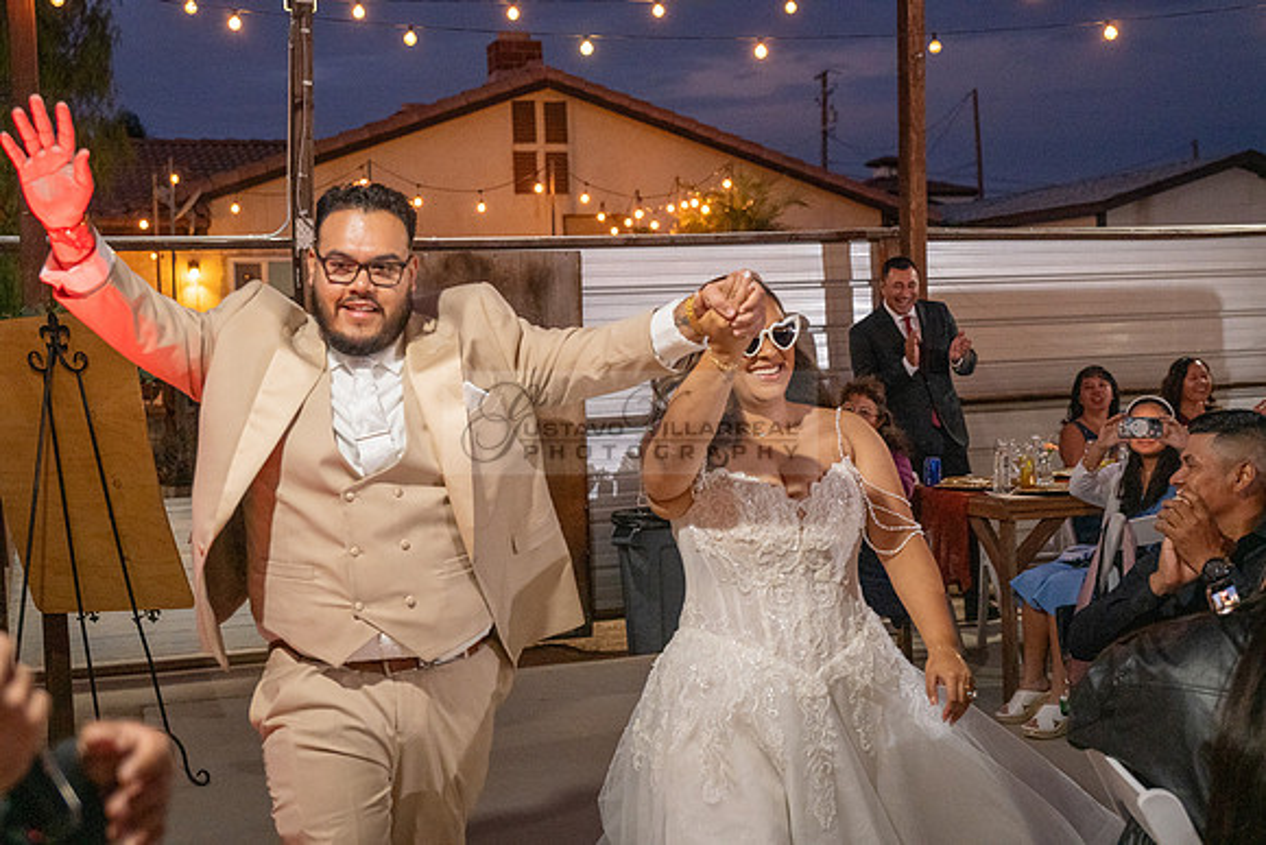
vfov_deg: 29.3
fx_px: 1618
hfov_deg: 42.7
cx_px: 633
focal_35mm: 46
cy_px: 422
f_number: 4
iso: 4000
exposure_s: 1/250
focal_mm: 46
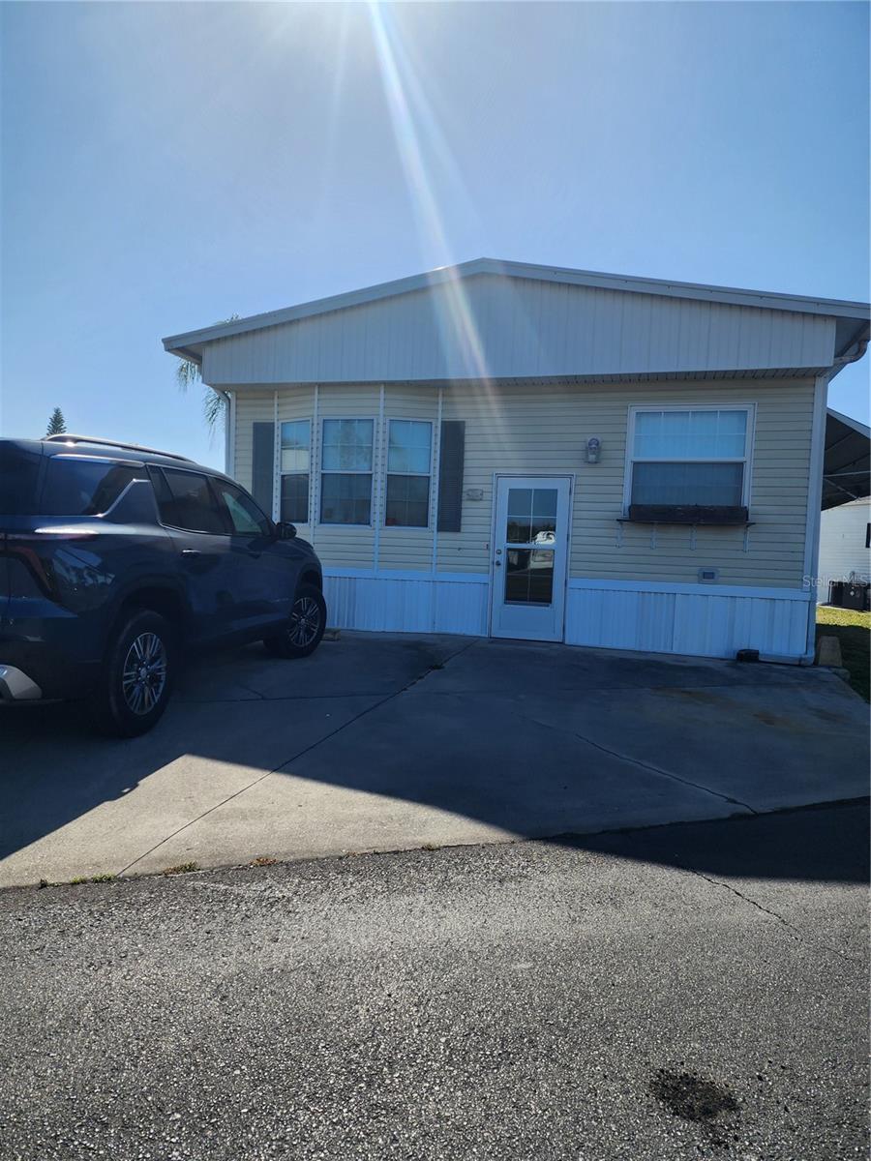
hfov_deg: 58.9
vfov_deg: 73.9
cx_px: 436
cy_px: 580
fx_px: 772
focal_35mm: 23
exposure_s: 1/1899
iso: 12
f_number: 1.8
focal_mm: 6.4
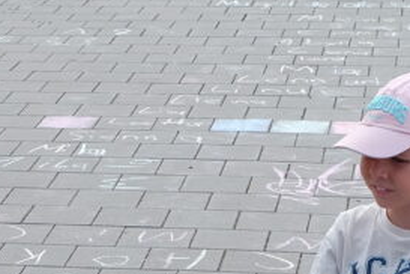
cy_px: 465
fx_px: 1799
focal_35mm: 158
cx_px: 44
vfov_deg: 8.4
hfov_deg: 12.9
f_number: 5
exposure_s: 1/140
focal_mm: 24.3
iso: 200
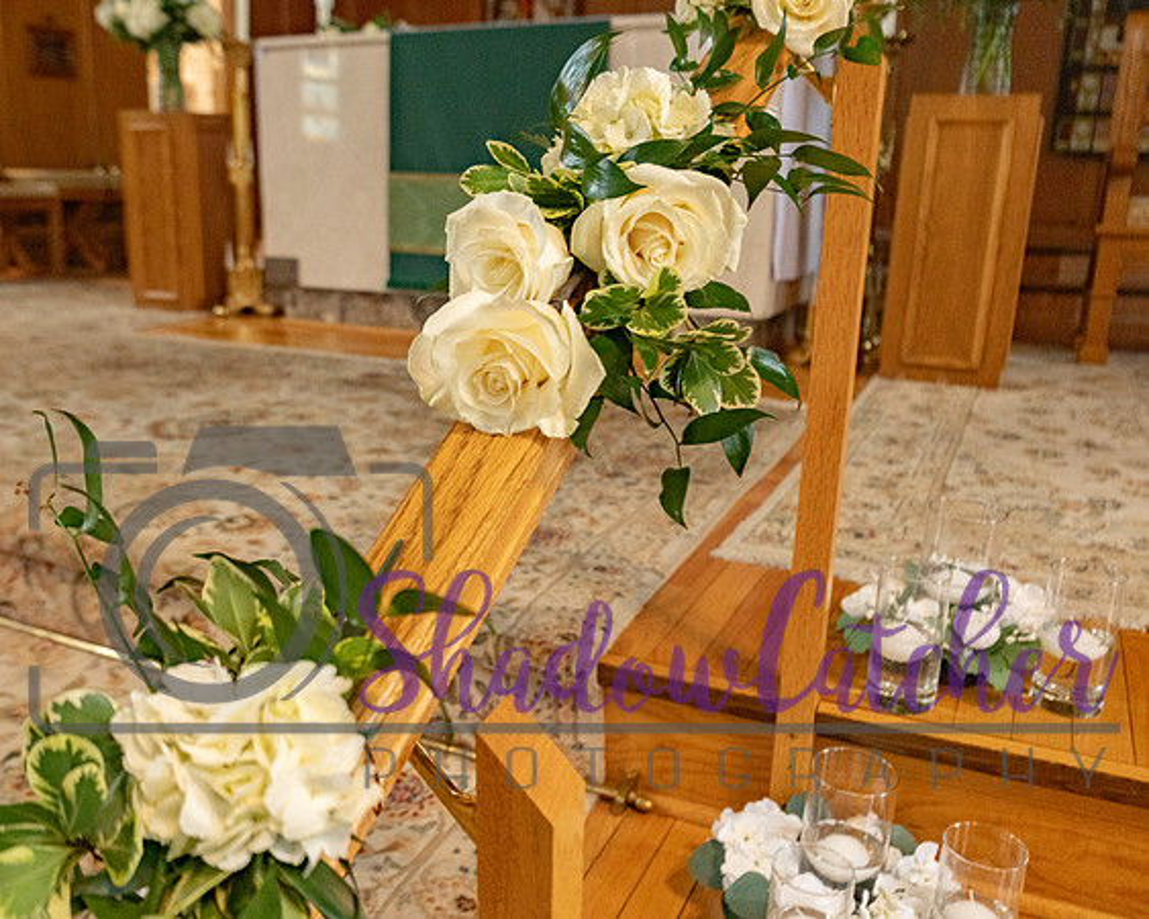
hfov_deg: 57.7
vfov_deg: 47.9
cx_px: 460
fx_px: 1034
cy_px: 460
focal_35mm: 30
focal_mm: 18
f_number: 3.2
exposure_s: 1/125
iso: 500
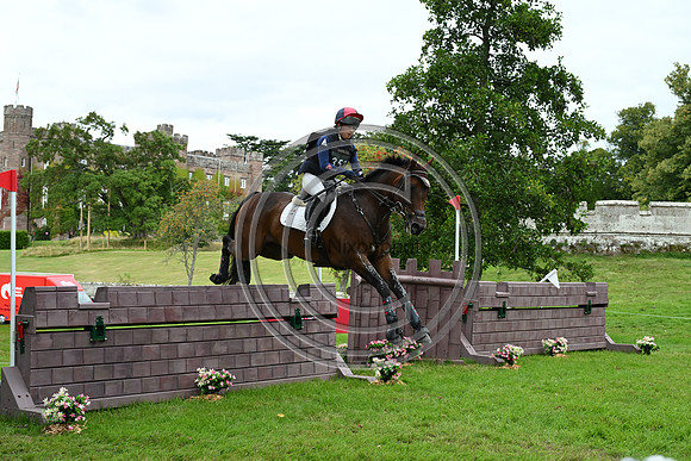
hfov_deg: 41.9
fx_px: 902
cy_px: 230
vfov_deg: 28.7
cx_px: 346
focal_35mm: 47
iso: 1000
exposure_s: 1/1250
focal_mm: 47
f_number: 5.6
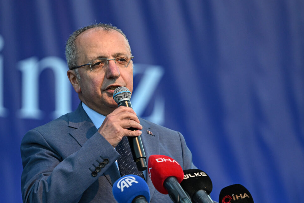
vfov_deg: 4.2
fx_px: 2760
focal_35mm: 327
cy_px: 128
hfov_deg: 6.3
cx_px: 142
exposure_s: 1/800
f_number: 2.8
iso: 800
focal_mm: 165
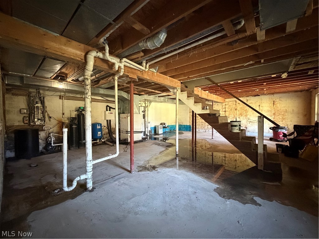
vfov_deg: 85.7
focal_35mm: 14
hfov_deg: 102.1
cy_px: 120
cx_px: 160
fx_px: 129
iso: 1250
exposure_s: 1/40
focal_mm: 2.22
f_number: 2.2
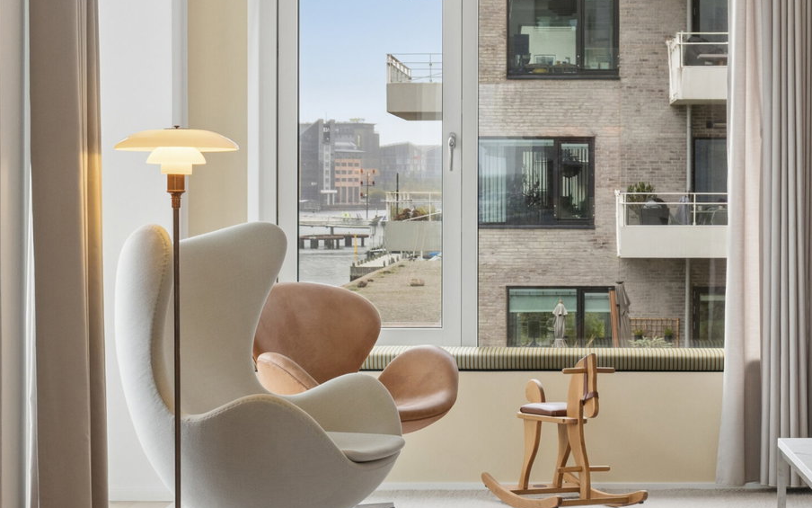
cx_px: 622
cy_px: 201
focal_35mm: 111
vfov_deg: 11.8
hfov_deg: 18.6
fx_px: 2454
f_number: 8
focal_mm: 41
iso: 500
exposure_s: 1/60
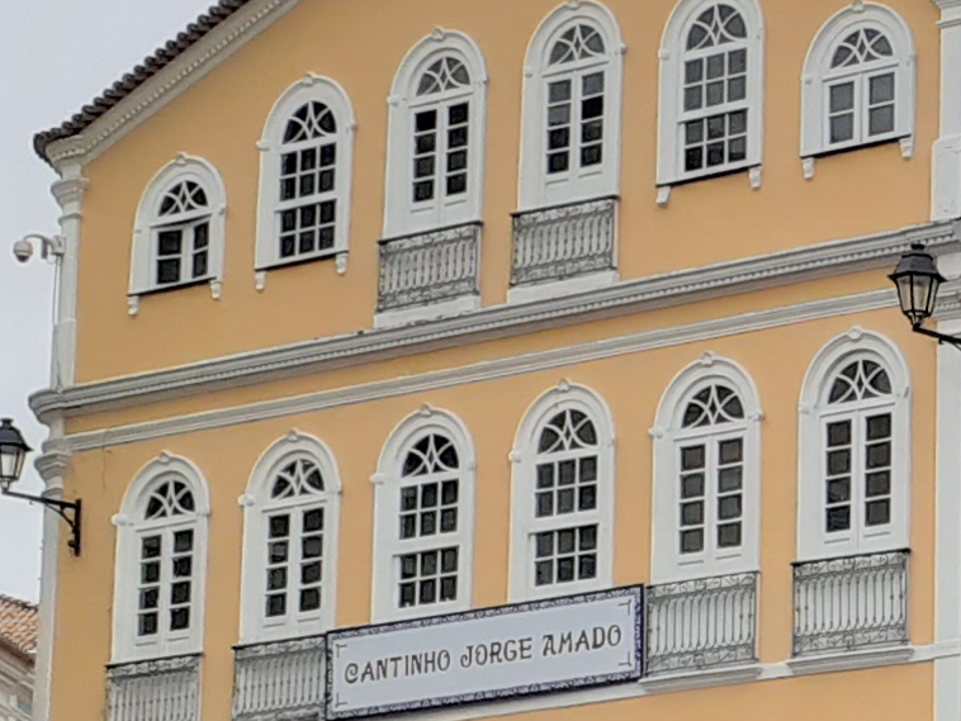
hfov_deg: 12.6
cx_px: 1545
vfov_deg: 10.1
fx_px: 4082
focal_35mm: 147
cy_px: 609
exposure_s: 1/236
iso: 40
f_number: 1.9
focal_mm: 3.6
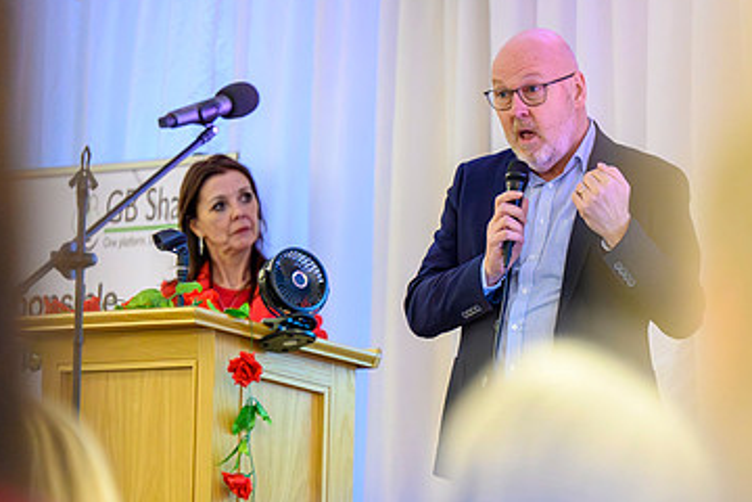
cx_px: 426
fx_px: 6726
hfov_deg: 6.4
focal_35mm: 322
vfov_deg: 4.3
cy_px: 322
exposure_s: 1/200
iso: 12800
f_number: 2.8
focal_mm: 200
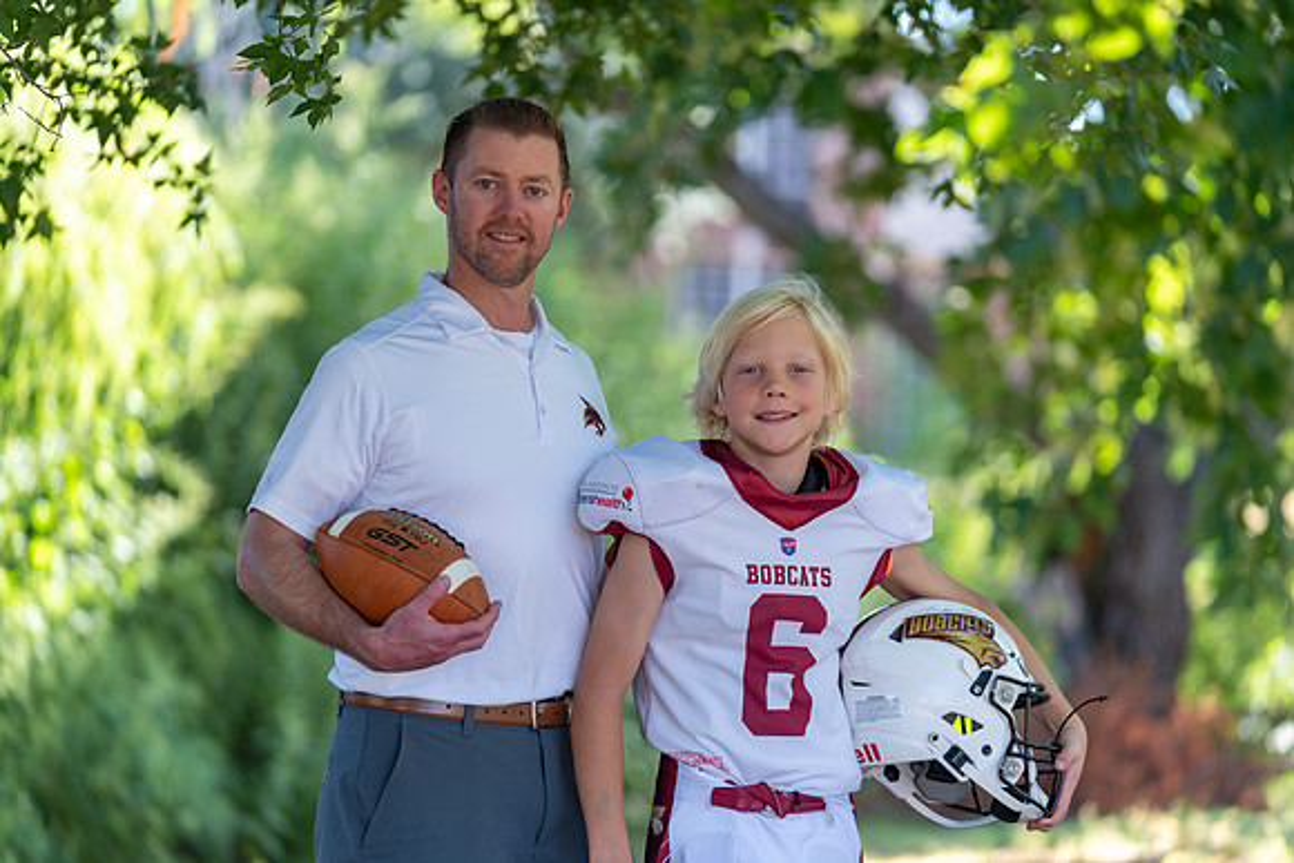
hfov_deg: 15.6
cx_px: 647
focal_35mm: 131
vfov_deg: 10.5
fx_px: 4710
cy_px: 432
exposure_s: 1/320
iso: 125
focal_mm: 131
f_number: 2.8
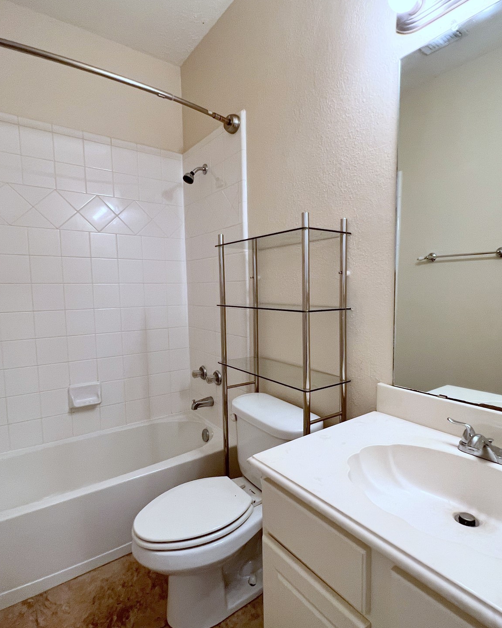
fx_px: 334
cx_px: 272
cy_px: 322
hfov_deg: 73.7
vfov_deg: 86.4
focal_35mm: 18
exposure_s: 1/60
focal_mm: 1.57
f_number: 1.8
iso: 200
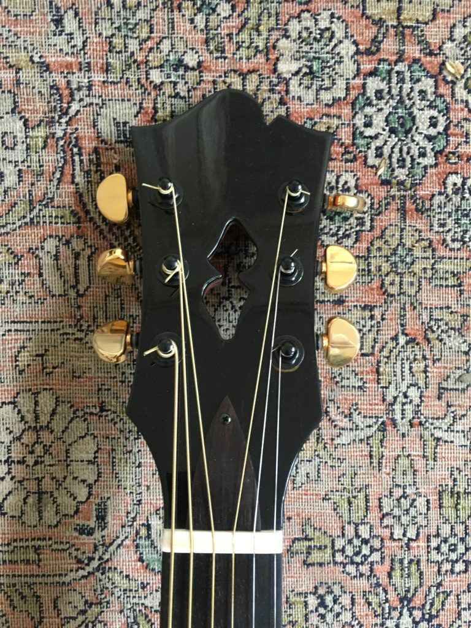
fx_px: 526
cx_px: 236
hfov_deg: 48.2
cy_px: 314
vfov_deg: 61.7
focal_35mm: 29
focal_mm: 4.15
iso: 200
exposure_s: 1/17
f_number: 2.2
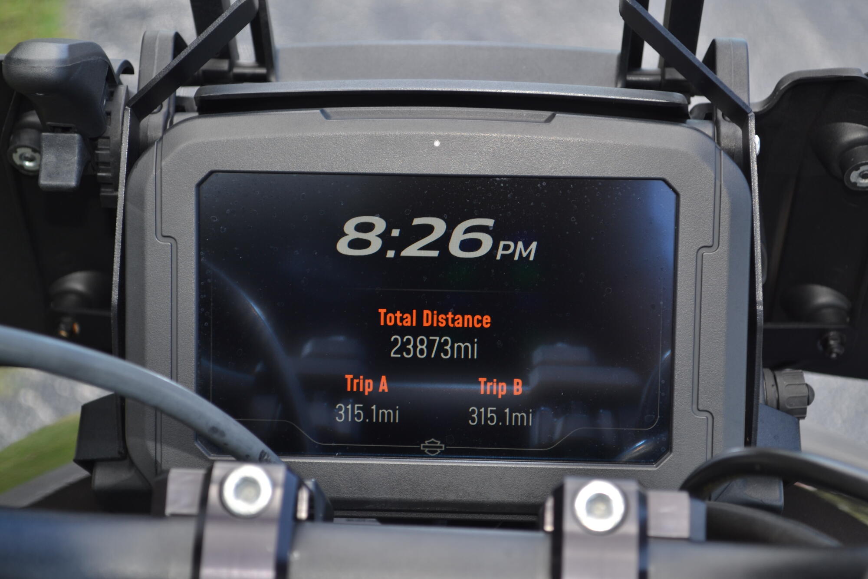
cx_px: 434
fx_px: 1808
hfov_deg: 27.0
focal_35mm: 75
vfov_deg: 18.2
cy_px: 290
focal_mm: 50
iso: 100
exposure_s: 1/60
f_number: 5.6
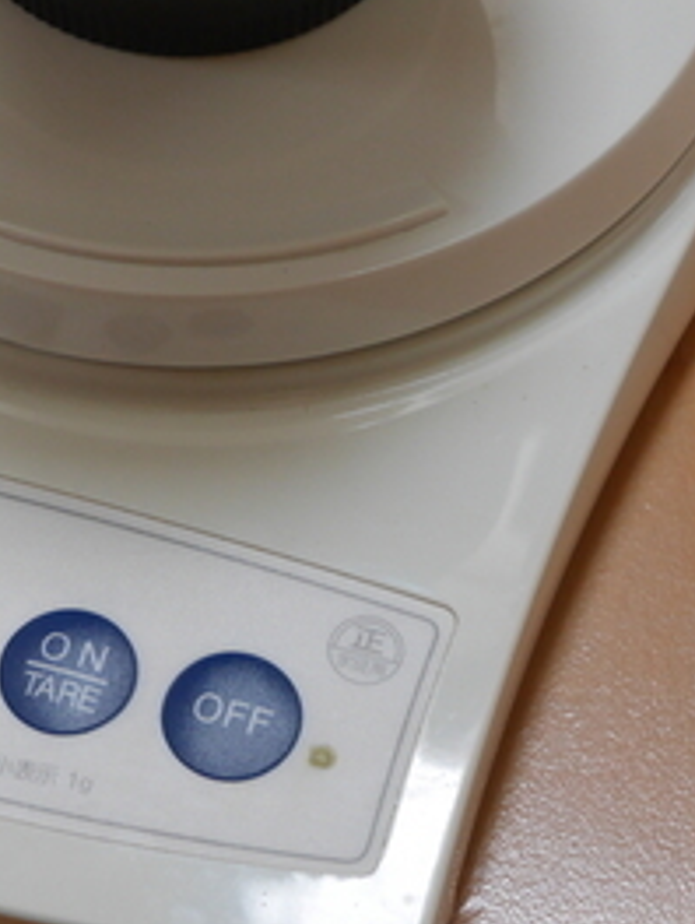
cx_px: 142
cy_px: -42
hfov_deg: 10.2
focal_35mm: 146
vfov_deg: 13.3
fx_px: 3899
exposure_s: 1/80
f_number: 5.6
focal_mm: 32
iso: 800
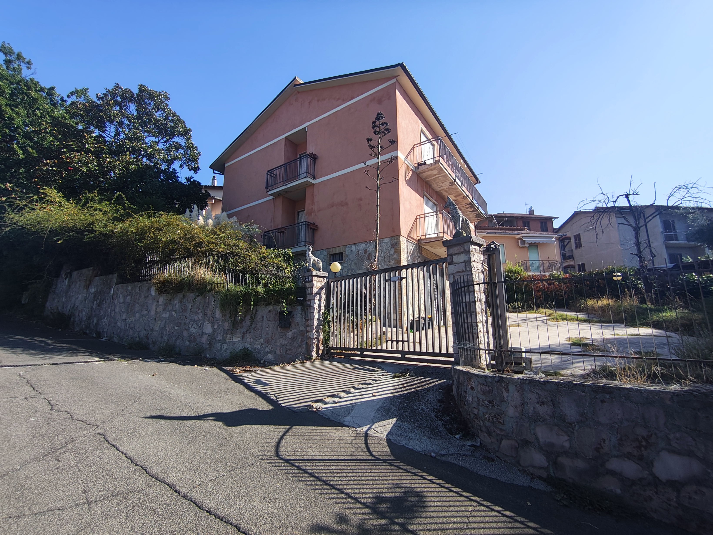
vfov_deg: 81.8
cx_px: 356
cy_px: 268
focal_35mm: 15
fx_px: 309
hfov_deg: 98.1
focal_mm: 1.65
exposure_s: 1/604
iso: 50
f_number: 2.2
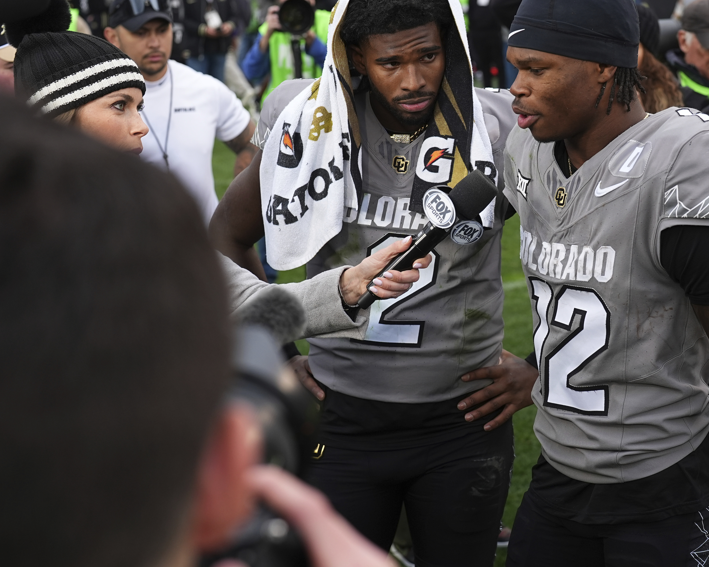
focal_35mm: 75
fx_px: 1574
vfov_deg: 20.4
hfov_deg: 25.1
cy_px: 295
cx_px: 534
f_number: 3.5
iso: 400
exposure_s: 1/640
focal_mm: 50
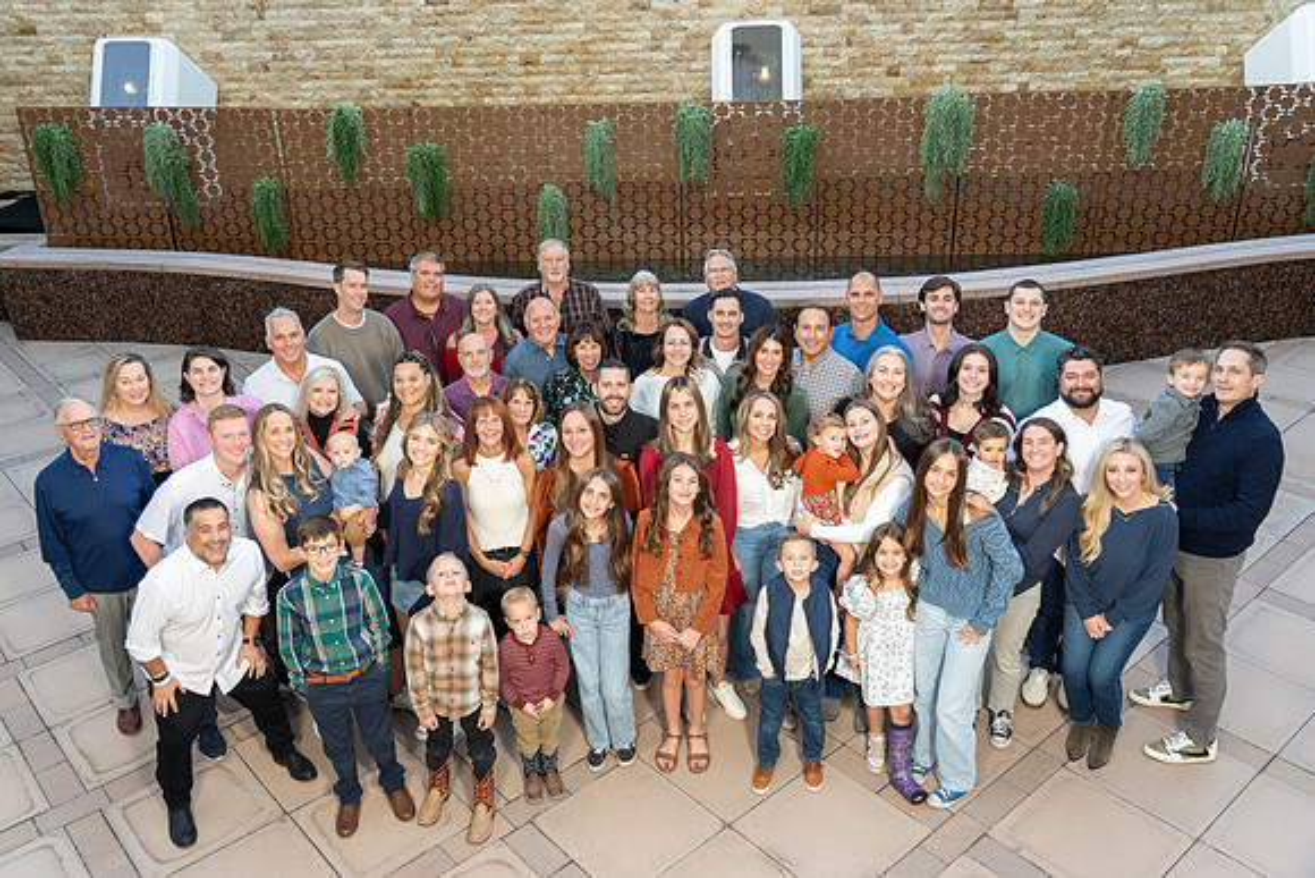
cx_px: 633
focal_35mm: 30
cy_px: 423
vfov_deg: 43.5
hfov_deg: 61.8
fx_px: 1099
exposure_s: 1/160
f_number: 4
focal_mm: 29
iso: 800
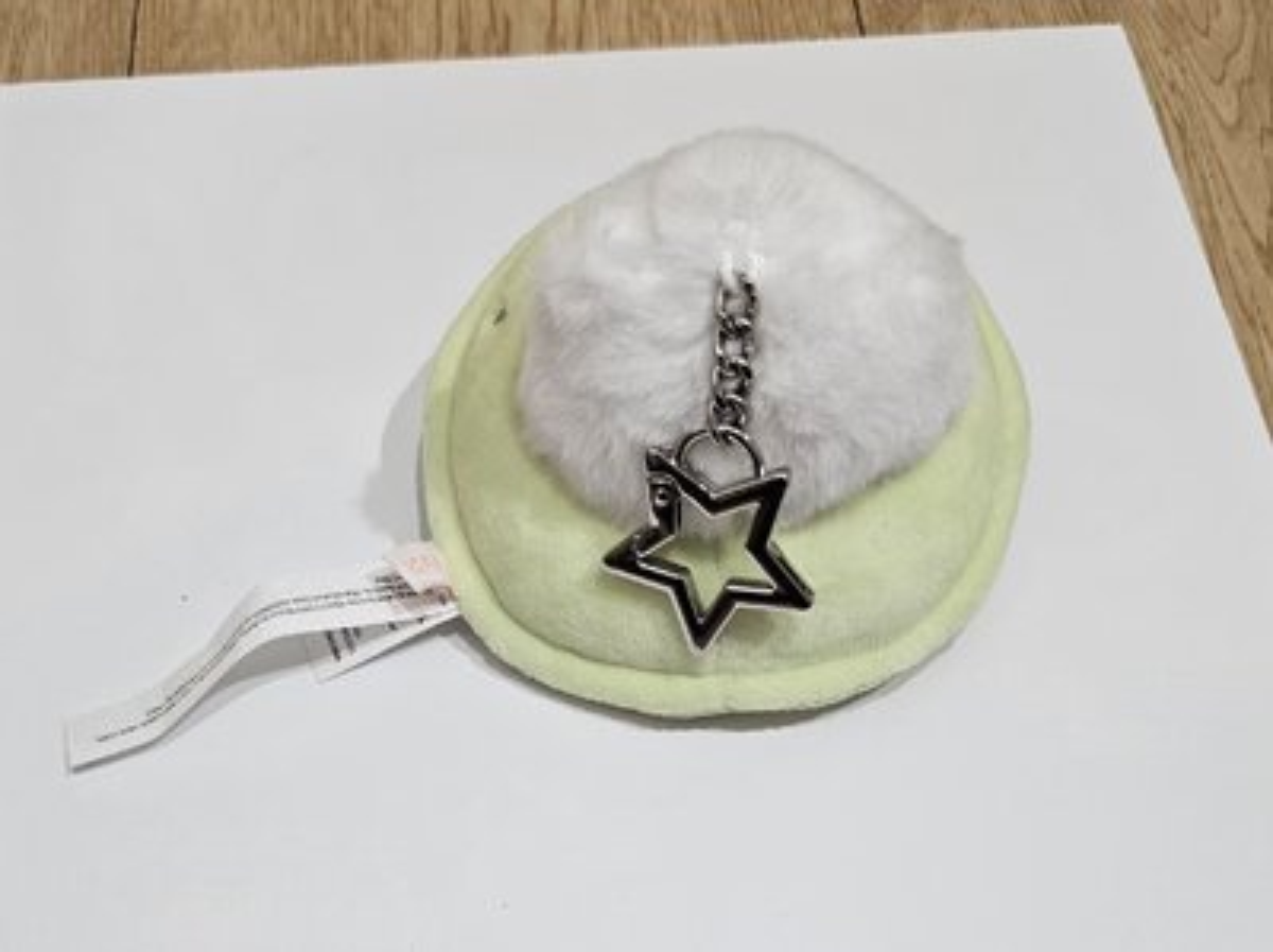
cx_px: 636
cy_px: 476
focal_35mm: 23
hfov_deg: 74.0
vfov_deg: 58.8
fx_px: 845
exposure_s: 1/120
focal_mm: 6.3
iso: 250
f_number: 1.7
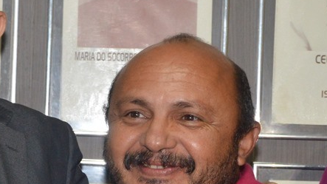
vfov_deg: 13.8
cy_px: 165
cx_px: 52
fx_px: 754
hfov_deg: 24.0
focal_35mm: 87
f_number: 3.8
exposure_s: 1/60
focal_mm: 24
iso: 800
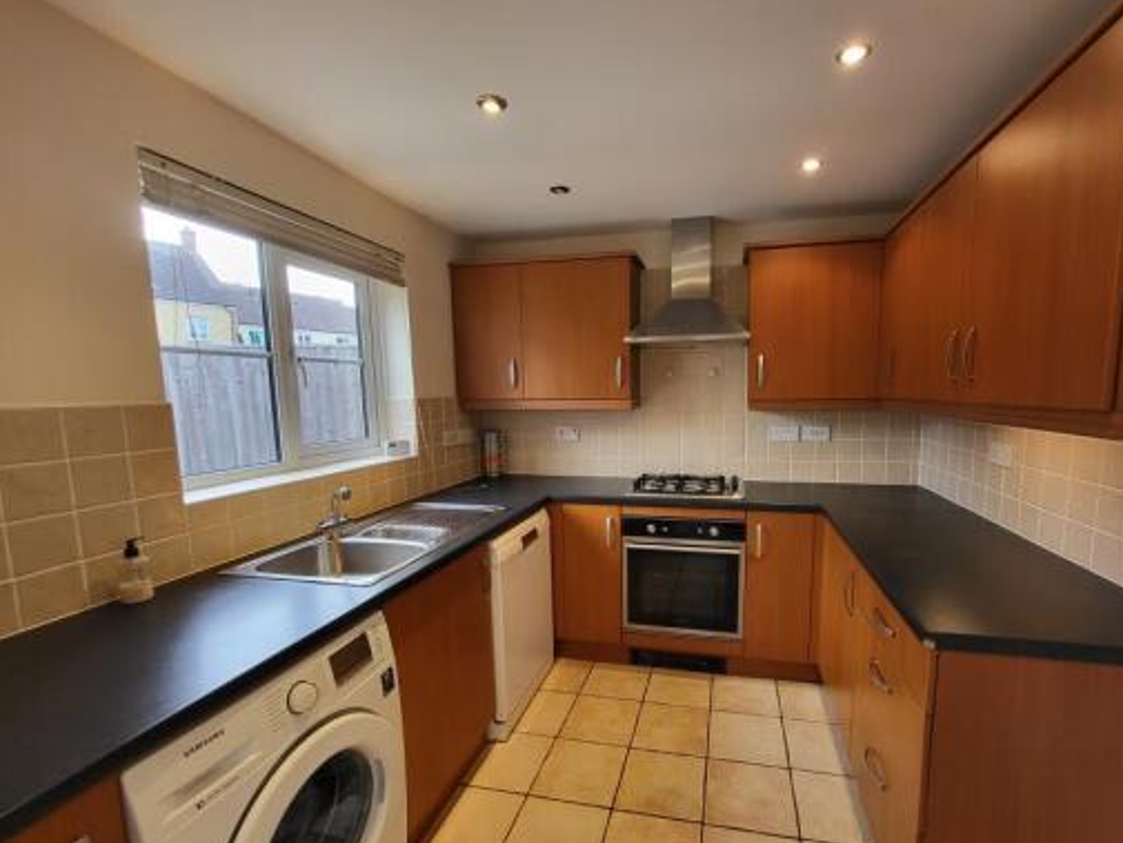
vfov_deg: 81.6
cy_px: 453
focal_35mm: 15
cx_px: 608
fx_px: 487
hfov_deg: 97.9
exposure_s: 1/50
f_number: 2.2
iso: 100
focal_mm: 1.74
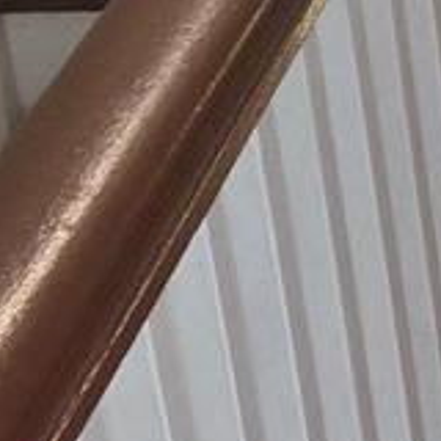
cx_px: 1340
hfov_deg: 7.8
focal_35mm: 195
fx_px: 2811
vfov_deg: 8.9
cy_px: -3
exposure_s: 1/60
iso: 800
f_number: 1.8
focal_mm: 5.4
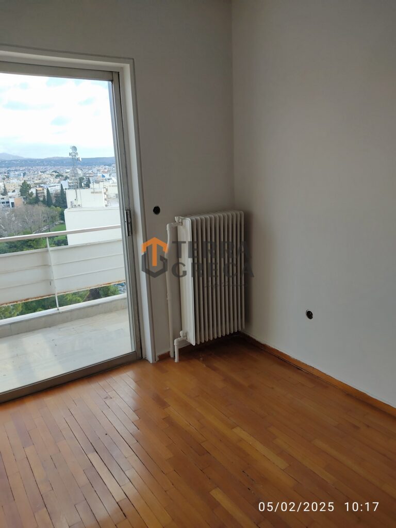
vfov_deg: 67.3
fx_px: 397
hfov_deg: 53.1
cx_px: 198
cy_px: 264
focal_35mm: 26
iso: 100
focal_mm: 4.74
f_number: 1.79
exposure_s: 1/236
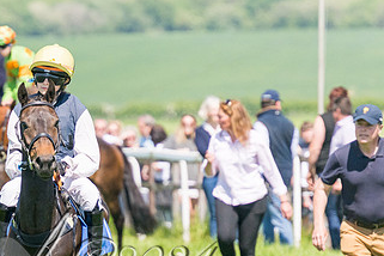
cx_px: 57
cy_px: 179
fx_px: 6069
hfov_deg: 3.6
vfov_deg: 2.4
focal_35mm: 569
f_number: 4
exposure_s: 1/6400
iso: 400
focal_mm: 180
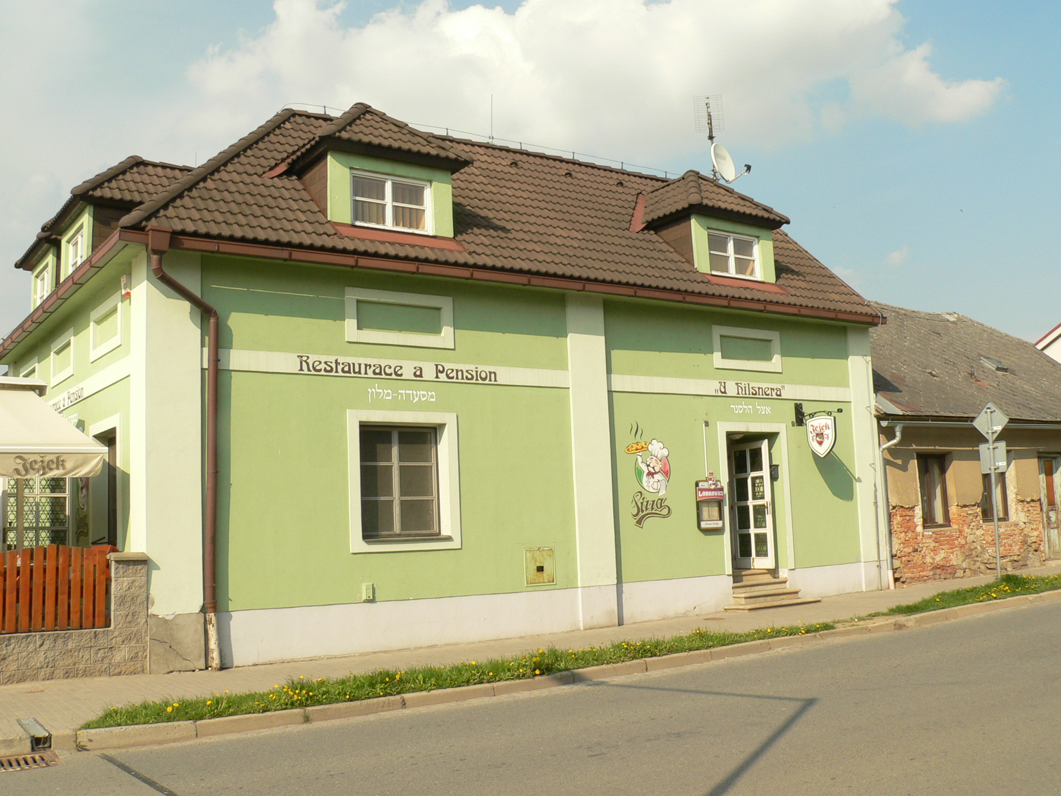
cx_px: 530
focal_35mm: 36
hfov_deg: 51.4
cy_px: 398
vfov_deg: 39.7
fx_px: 1103
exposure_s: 1/400
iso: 100
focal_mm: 6
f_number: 6.5
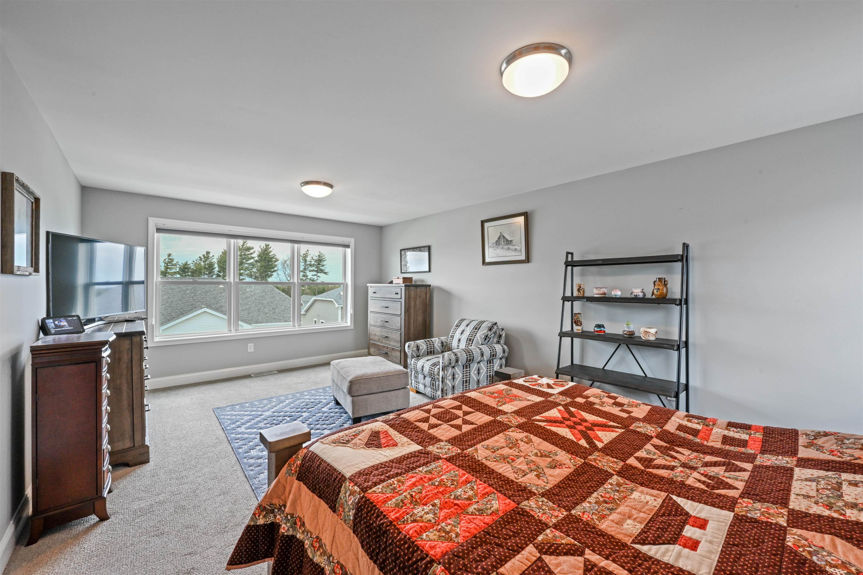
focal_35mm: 14
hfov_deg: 104.3
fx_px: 336
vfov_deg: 81.2
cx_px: 432
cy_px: 288
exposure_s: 1/10
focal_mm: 14
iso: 1000
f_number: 14
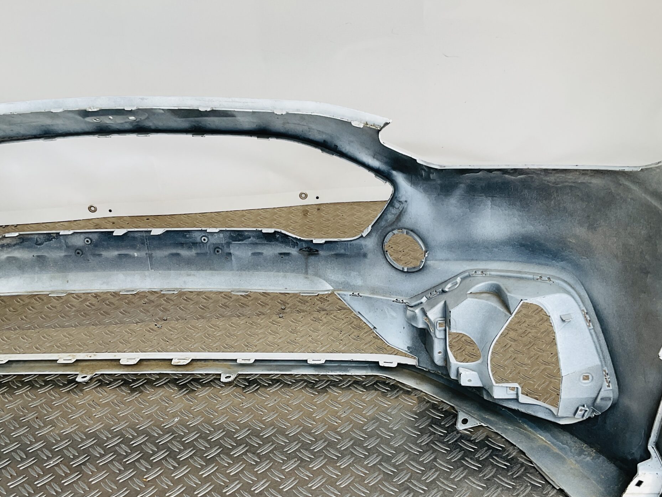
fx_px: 765
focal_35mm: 40
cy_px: 286
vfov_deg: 35.9
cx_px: 359
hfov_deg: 46.7
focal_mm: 3
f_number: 1.8
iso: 16
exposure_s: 1/255
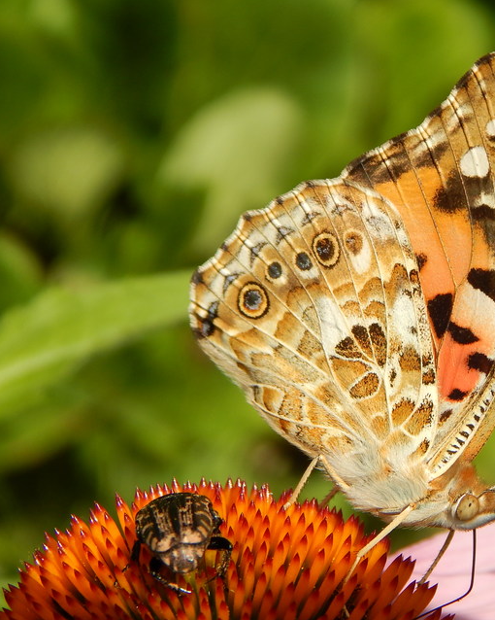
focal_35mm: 111
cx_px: 380
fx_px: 2034
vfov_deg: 17.3
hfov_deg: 13.8
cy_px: 310
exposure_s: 1/1250
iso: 125
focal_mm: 15.3
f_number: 4.3
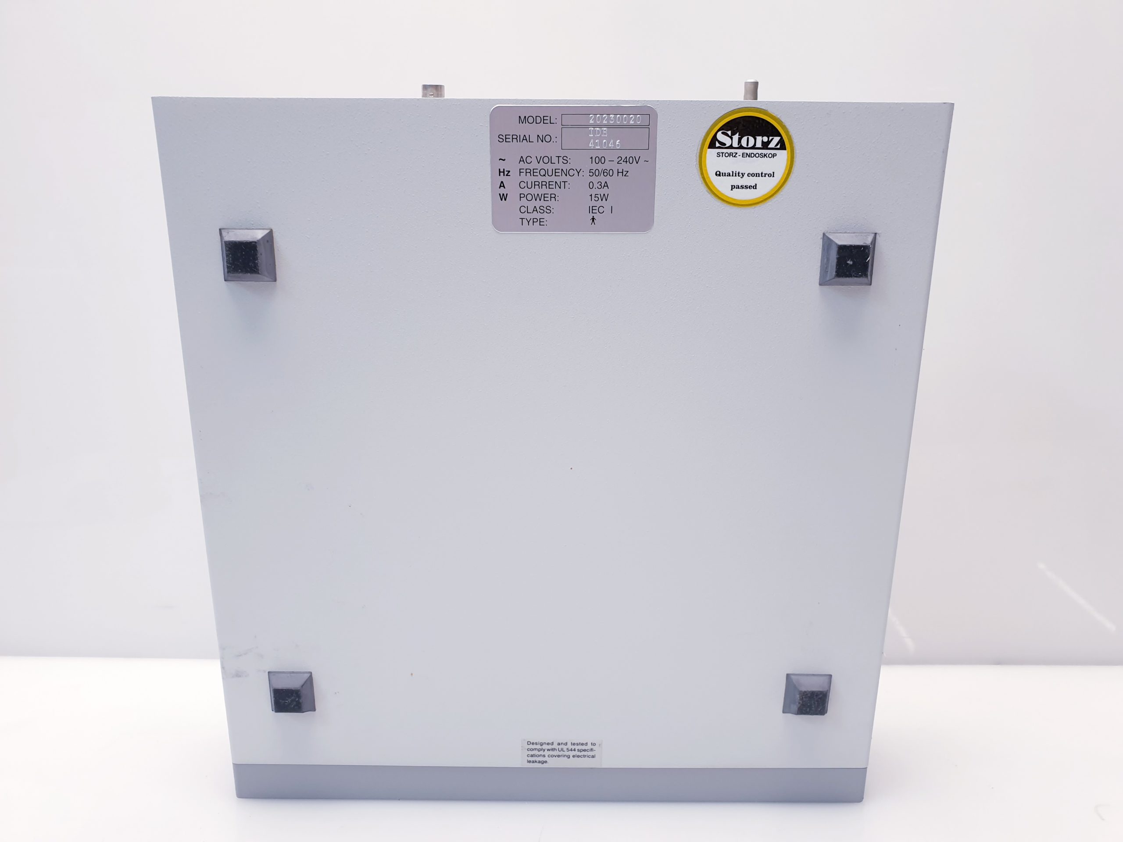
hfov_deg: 67.3
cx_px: 562
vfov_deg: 53.1
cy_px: 421
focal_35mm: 26
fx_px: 843
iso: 80
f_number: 2.4
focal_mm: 4.3
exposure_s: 1/50
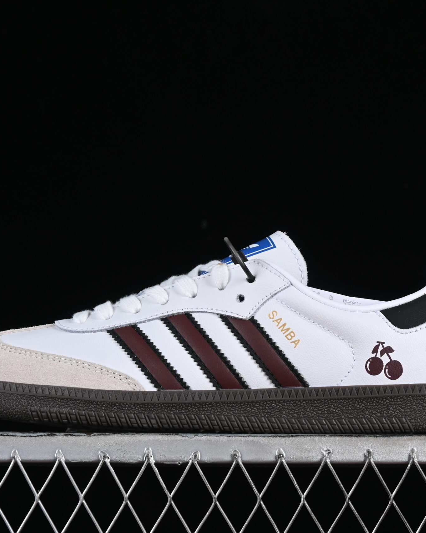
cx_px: 217
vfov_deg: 18.1
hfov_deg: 14.5
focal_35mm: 106
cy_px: 267
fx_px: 1671
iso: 160
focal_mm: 50
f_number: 8
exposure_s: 1/80
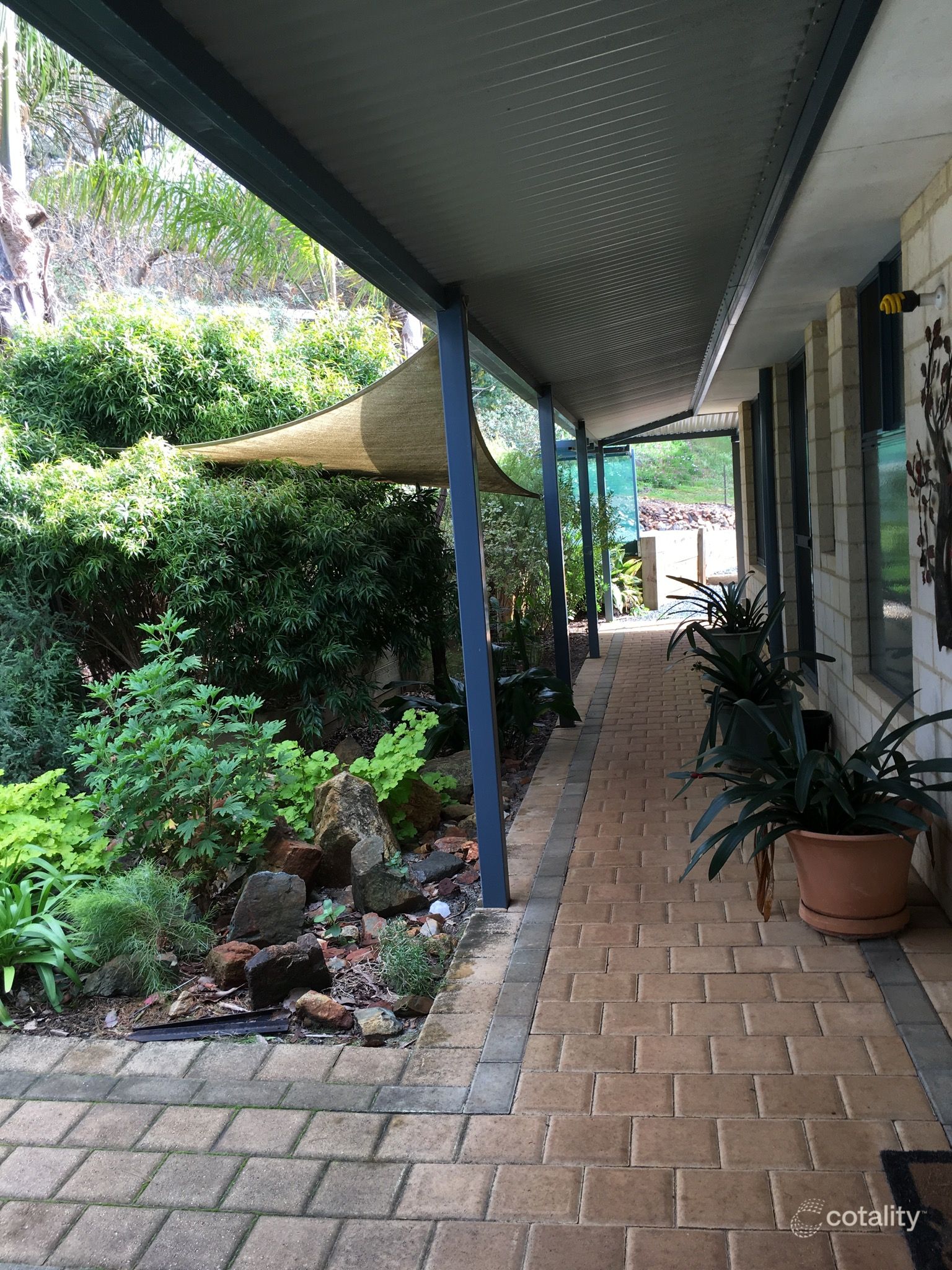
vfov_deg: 61.7
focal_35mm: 29
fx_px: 1063
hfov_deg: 48.2
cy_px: 635
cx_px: 476
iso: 25
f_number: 2.2
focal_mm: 4.15
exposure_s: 1/135
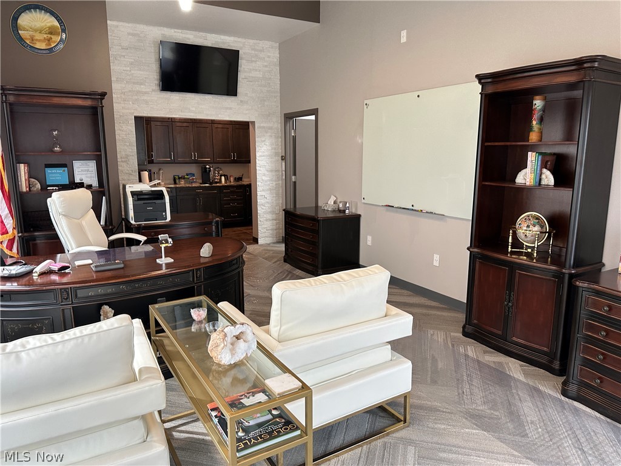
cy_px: 233
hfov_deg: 71.6
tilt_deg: -9.6
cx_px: 310
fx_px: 431
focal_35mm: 24
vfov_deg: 56.8
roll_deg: -0.2
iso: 200
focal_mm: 6.86
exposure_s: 1/120
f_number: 1.78
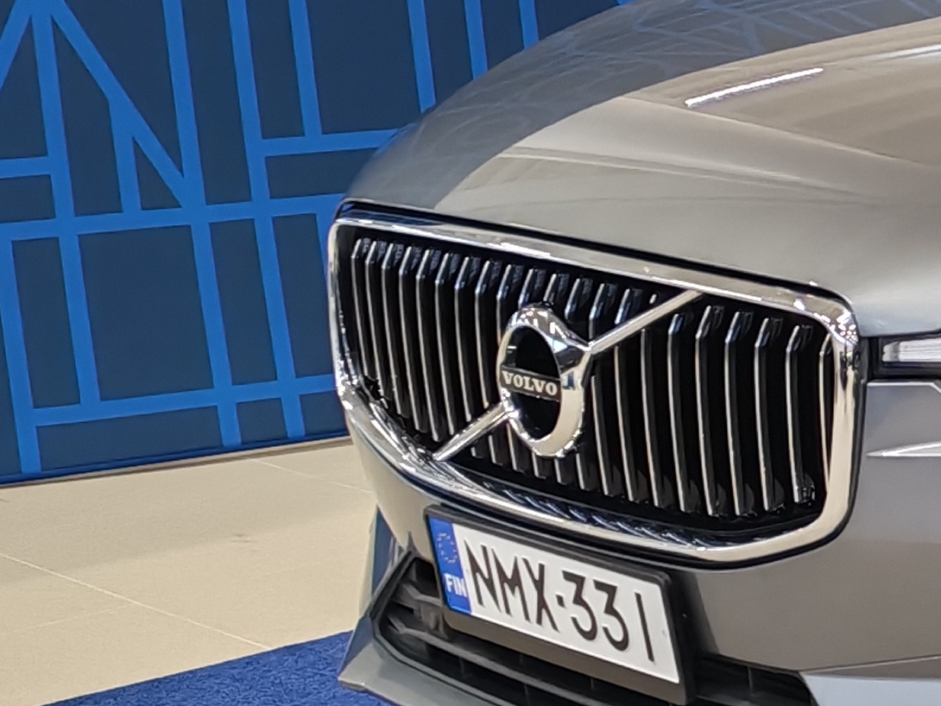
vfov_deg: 12.0
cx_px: 1595
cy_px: 327
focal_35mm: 124
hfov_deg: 14.3
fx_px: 3372
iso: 400
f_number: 1.9
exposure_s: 1/100
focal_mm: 6.12
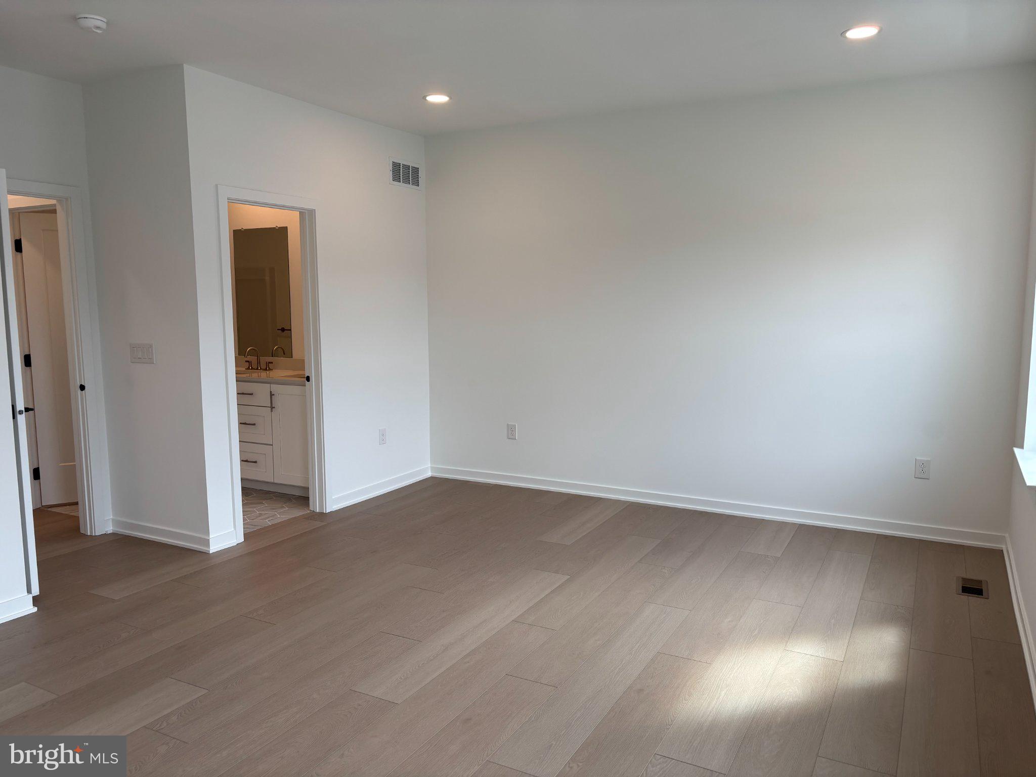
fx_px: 778
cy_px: 388
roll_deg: +0.2
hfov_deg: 67.3
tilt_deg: -6.6
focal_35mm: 26
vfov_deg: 53.1
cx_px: 518
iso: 40
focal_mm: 5.96
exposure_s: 1/157
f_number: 1.6
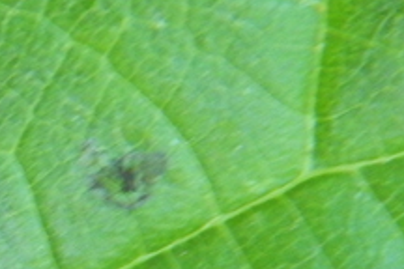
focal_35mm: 539
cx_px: -347
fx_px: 6048
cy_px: 396
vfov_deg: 2.5
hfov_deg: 3.8
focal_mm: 23.4
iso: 400
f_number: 4.8
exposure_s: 1/30
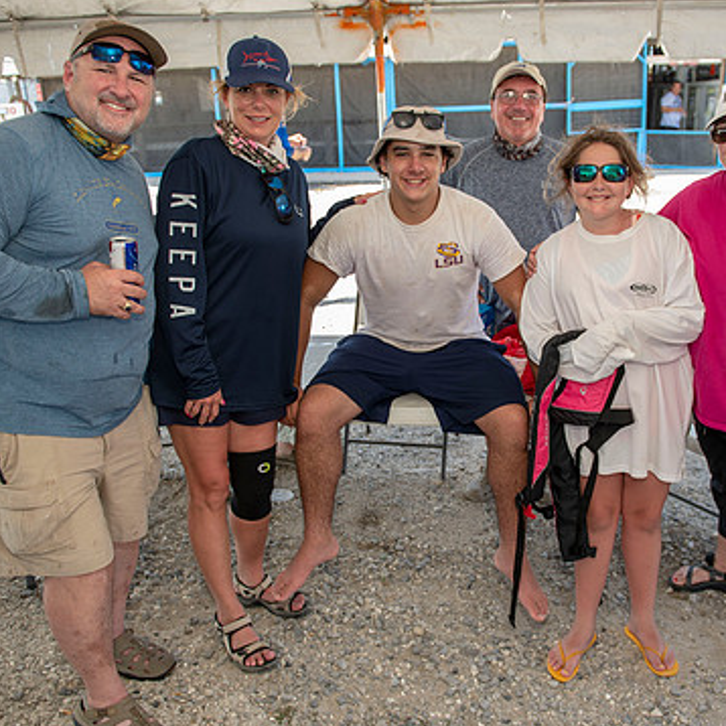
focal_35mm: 33
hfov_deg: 49.4
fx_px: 783
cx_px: 438
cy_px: 373
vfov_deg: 49.7
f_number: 3.5
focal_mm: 24
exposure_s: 1/125
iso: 50
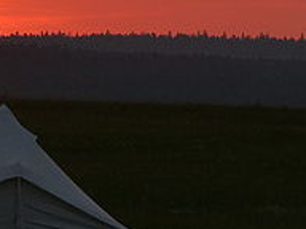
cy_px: 41
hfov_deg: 2.1
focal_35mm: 929
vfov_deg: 1.6
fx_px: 8212
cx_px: -201
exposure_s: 1/640
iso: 160
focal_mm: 49.2
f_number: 4
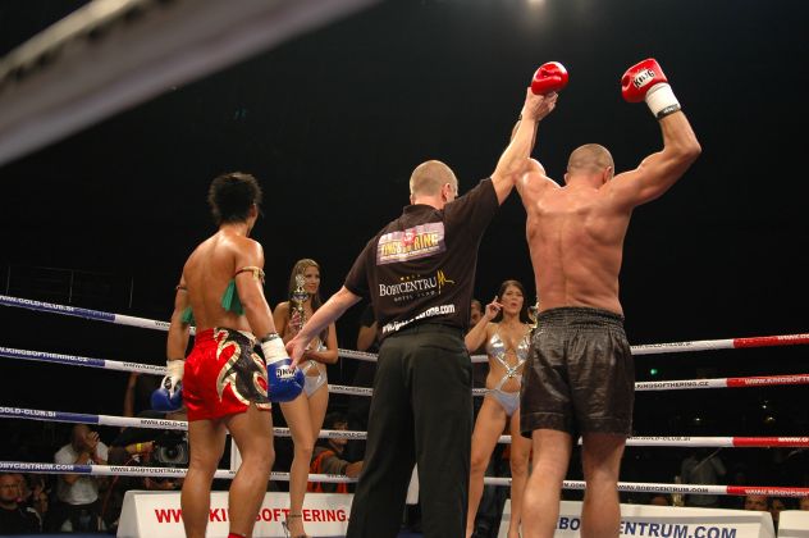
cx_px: 404
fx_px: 943
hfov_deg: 46.4
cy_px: 269
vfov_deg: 31.8
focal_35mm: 42
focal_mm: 28
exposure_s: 1/400
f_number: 2.8
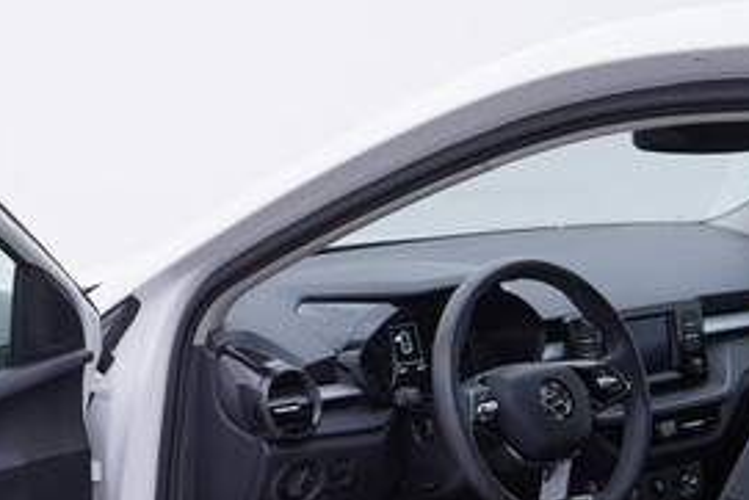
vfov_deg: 18.2
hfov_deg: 27.1
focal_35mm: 73
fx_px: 1520
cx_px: 133
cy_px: 501
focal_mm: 24
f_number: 3.5
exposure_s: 1/60
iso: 125
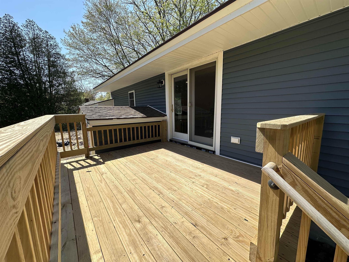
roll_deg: +0.9
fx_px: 141
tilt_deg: -9.8
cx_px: 174
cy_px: 131
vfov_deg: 85.7
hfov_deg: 102.1
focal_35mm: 14
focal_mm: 2.22
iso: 40
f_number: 2.2
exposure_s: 1/1453
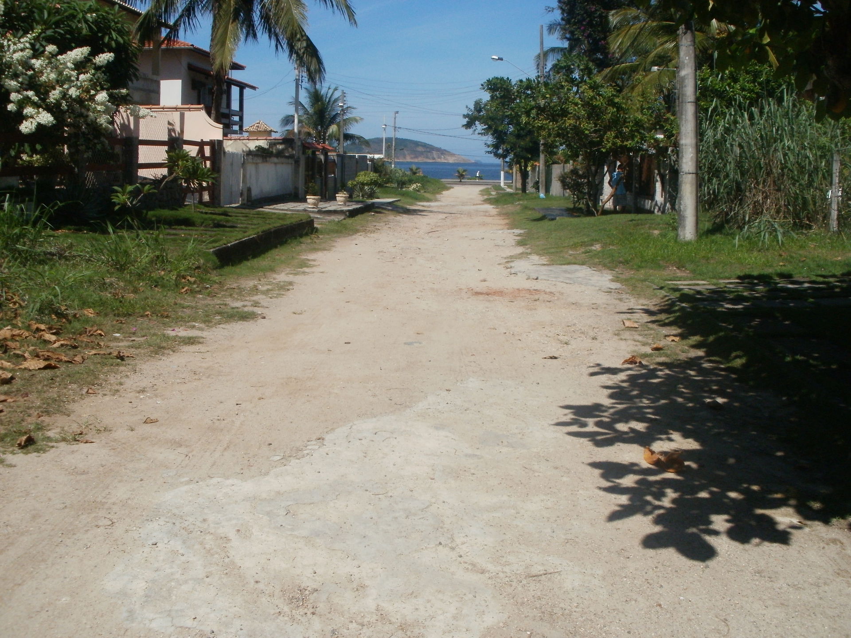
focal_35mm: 36
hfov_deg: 51.4
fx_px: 885
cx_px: 426
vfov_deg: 39.7
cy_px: 319
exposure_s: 1/2000
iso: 200
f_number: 5.6
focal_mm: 6.3
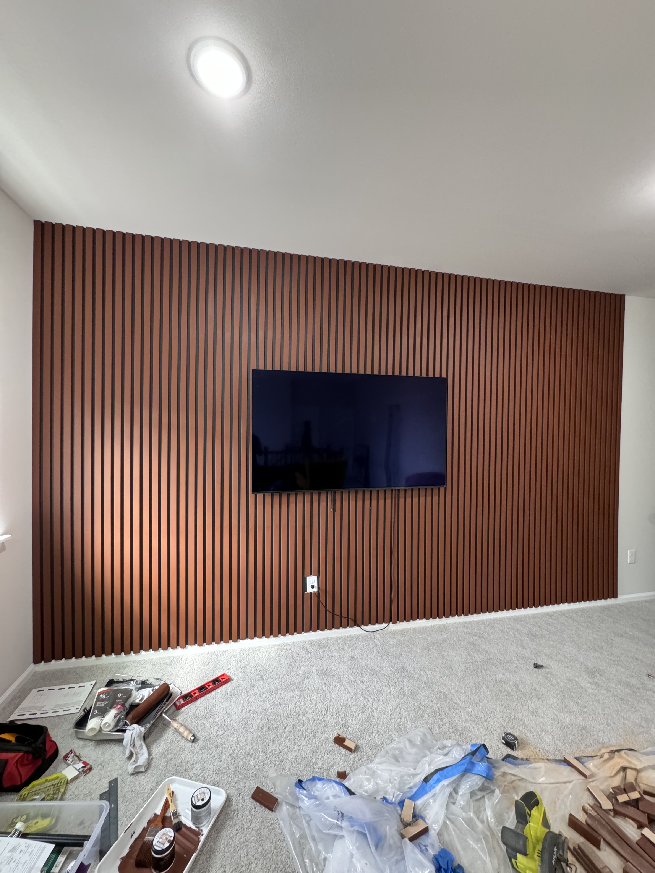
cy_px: 436
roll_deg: -0.2
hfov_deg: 85.7
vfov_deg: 102.1
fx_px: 353
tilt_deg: -1.1
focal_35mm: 14
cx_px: 328
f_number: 2.2
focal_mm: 2.22
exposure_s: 1/60
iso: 640
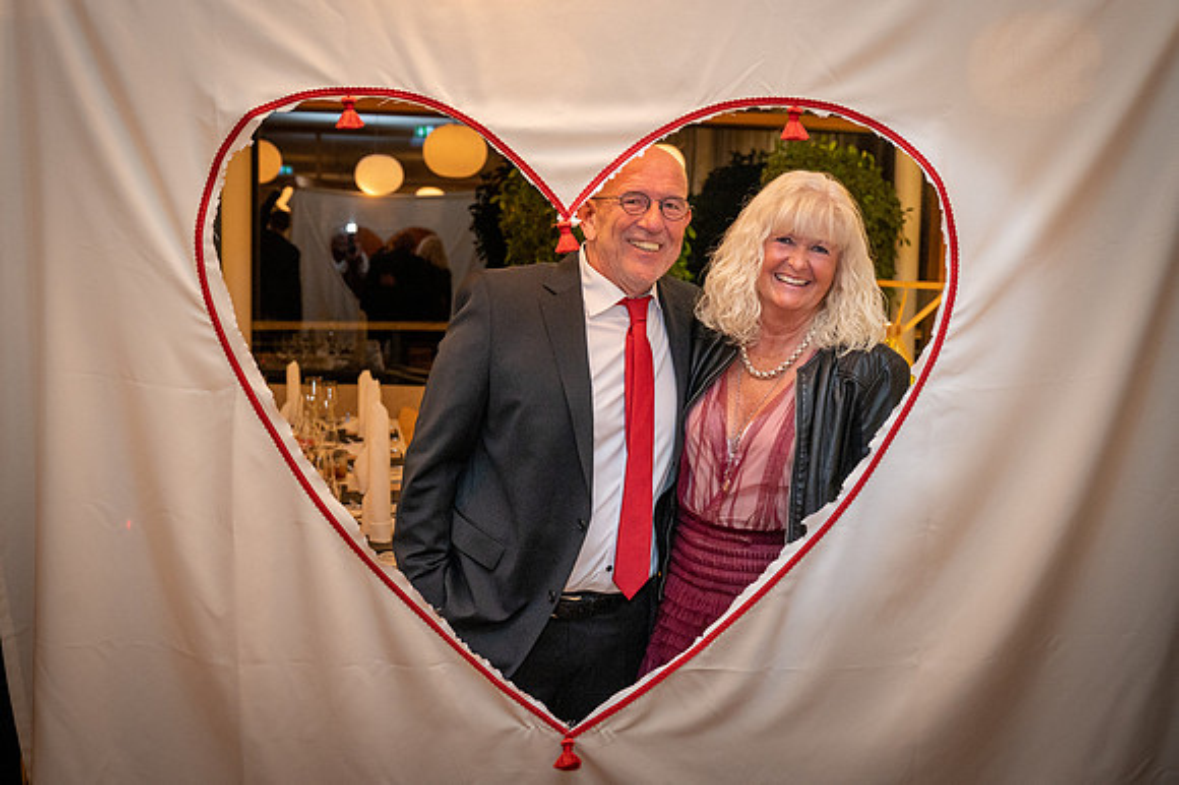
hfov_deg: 50.7
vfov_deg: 35.0
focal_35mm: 38
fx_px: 1244
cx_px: 590
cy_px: 392
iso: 5000
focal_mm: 38
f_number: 4
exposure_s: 1/60
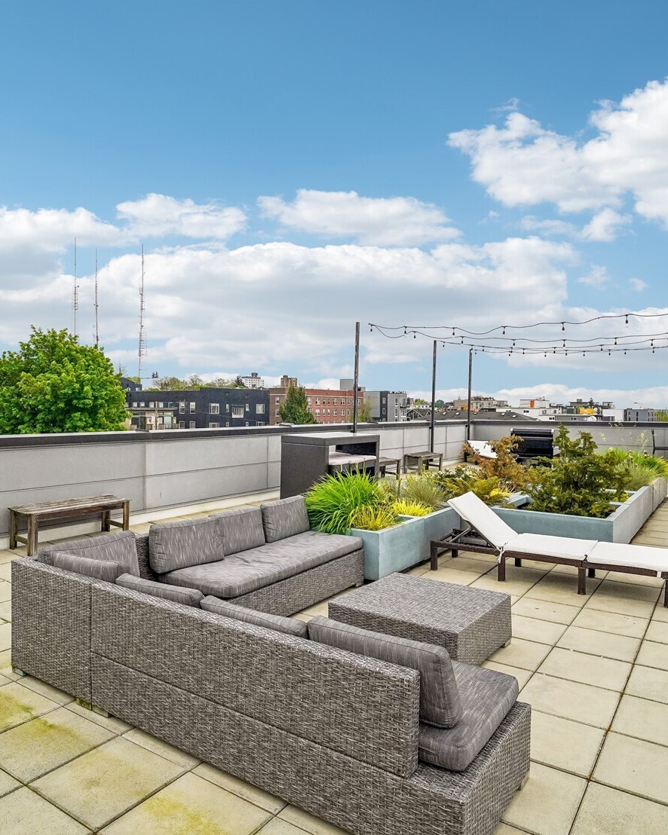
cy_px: 422
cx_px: 300
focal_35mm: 23
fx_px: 569
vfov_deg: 72.6
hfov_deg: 60.7
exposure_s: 1/1250
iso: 1600
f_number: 8
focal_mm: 16
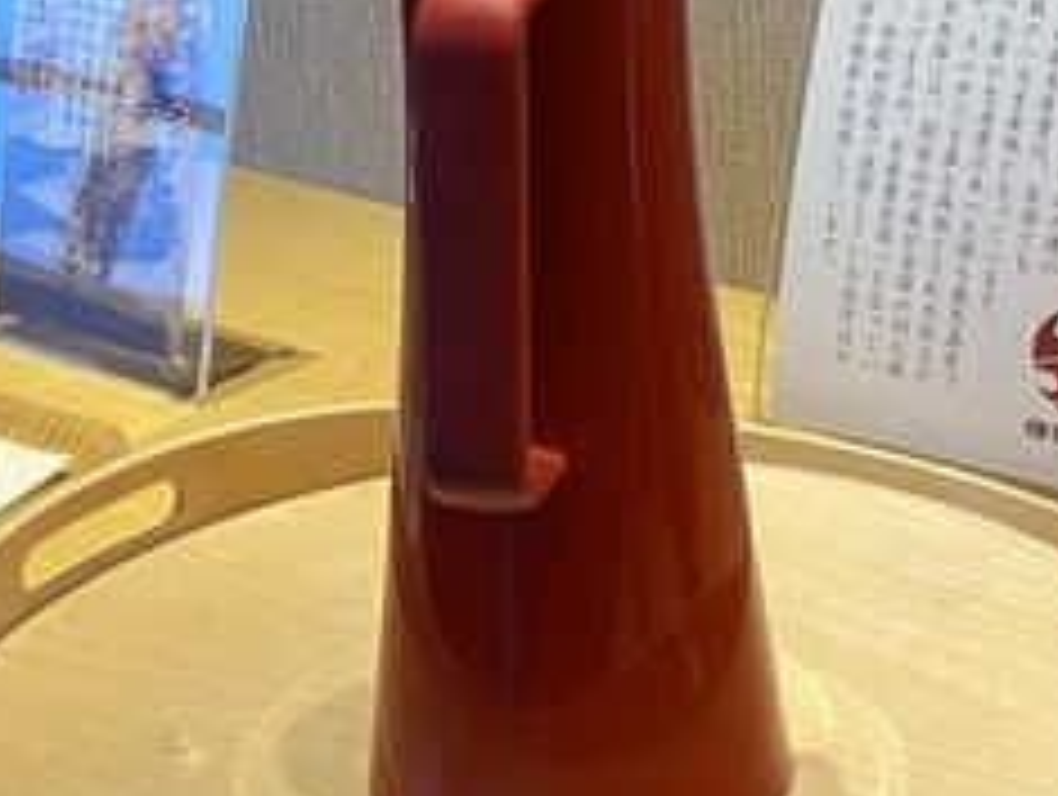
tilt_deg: -25.3
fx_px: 2755
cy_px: 425
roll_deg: +3.0
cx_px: 655
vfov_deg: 16.5
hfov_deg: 21.7
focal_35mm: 90
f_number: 1.8
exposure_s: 1/60
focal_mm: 4.25
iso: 80
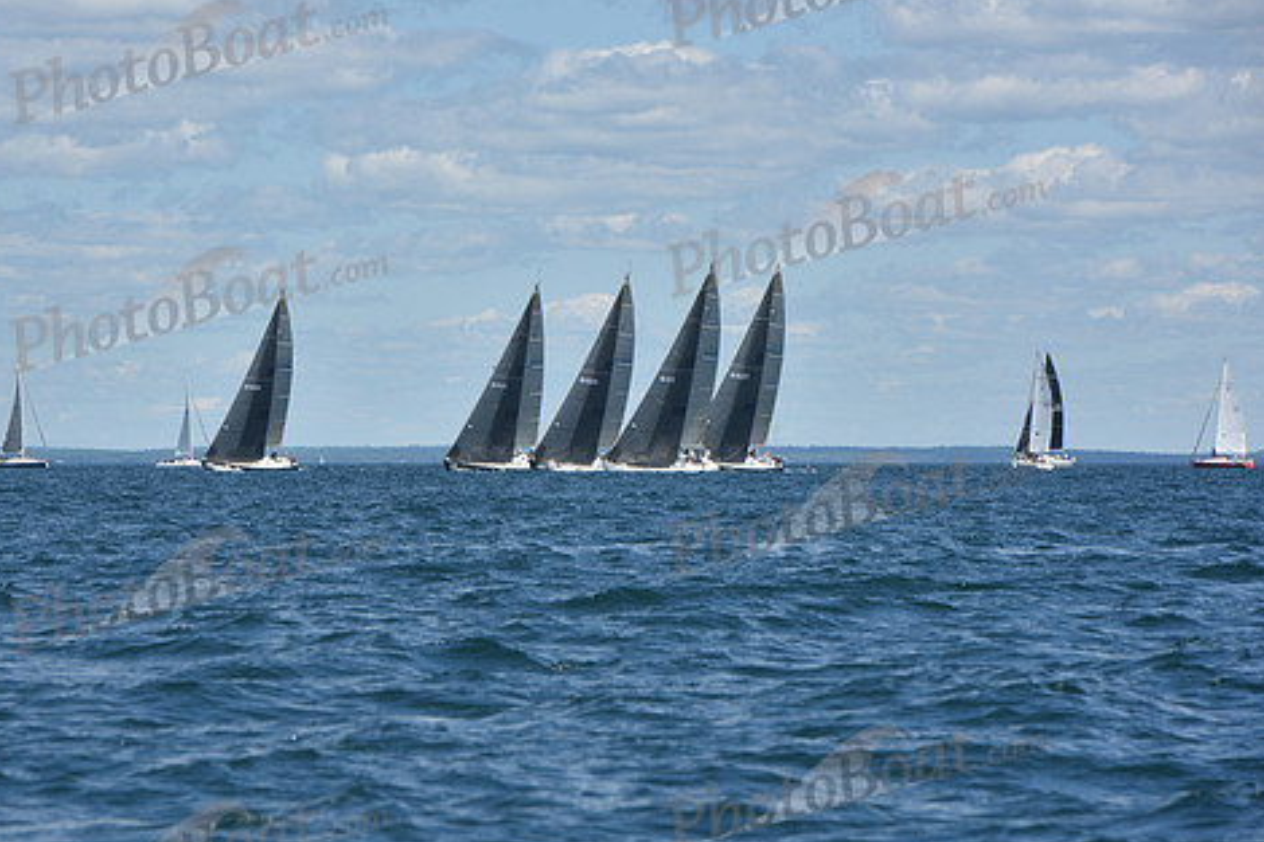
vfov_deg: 5.6
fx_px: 8669
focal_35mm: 247
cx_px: 530
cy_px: 405
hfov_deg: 8.3
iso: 250
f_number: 11
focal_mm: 200
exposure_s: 1/800
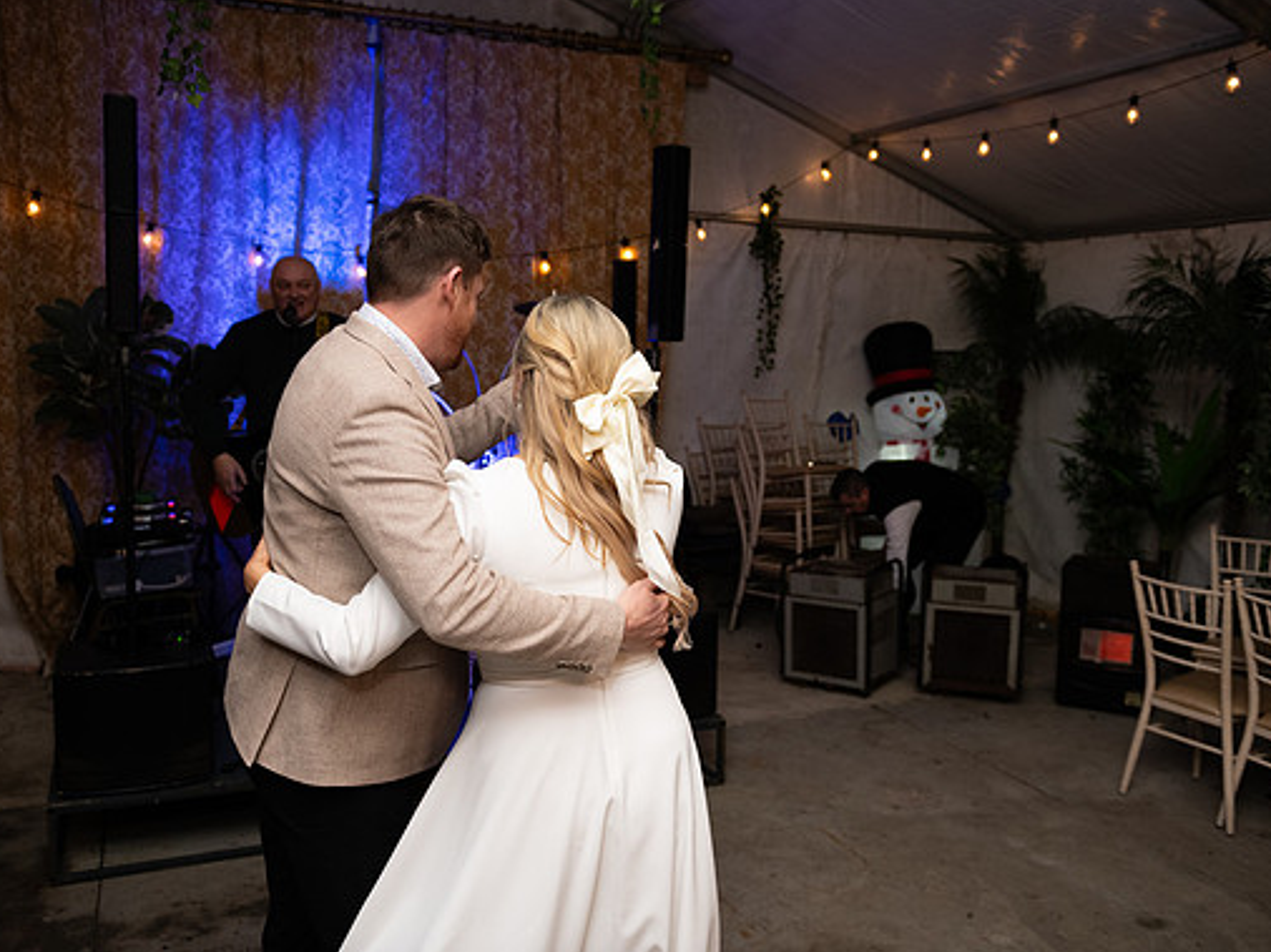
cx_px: 610
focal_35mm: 32
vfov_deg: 44.1
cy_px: 473
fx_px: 1174
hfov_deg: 56.8
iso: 800
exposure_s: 1/160
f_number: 3.5
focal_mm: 29
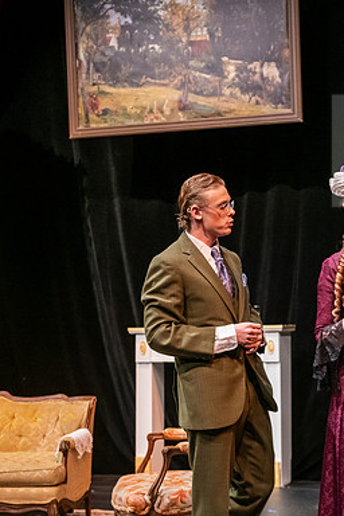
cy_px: 257
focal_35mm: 68
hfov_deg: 19.7
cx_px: 292
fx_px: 975
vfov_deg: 29.7
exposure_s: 1/200
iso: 3200
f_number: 3.2
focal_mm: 45
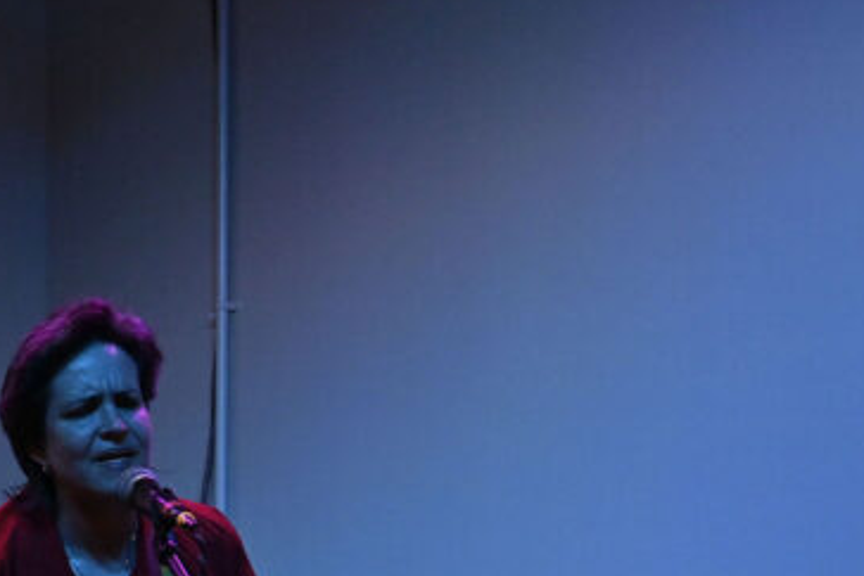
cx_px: -202
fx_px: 2833
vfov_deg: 11.5
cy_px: 572
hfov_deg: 16.5
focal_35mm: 118
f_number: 3.5
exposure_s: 1/200
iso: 1600
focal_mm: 28
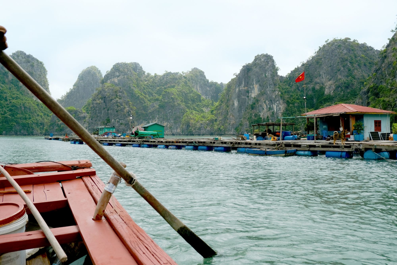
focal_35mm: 34
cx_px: 198
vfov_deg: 38.9
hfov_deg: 55.8
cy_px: 132
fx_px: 375
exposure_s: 1/1400
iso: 320
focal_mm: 22.8
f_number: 5.6
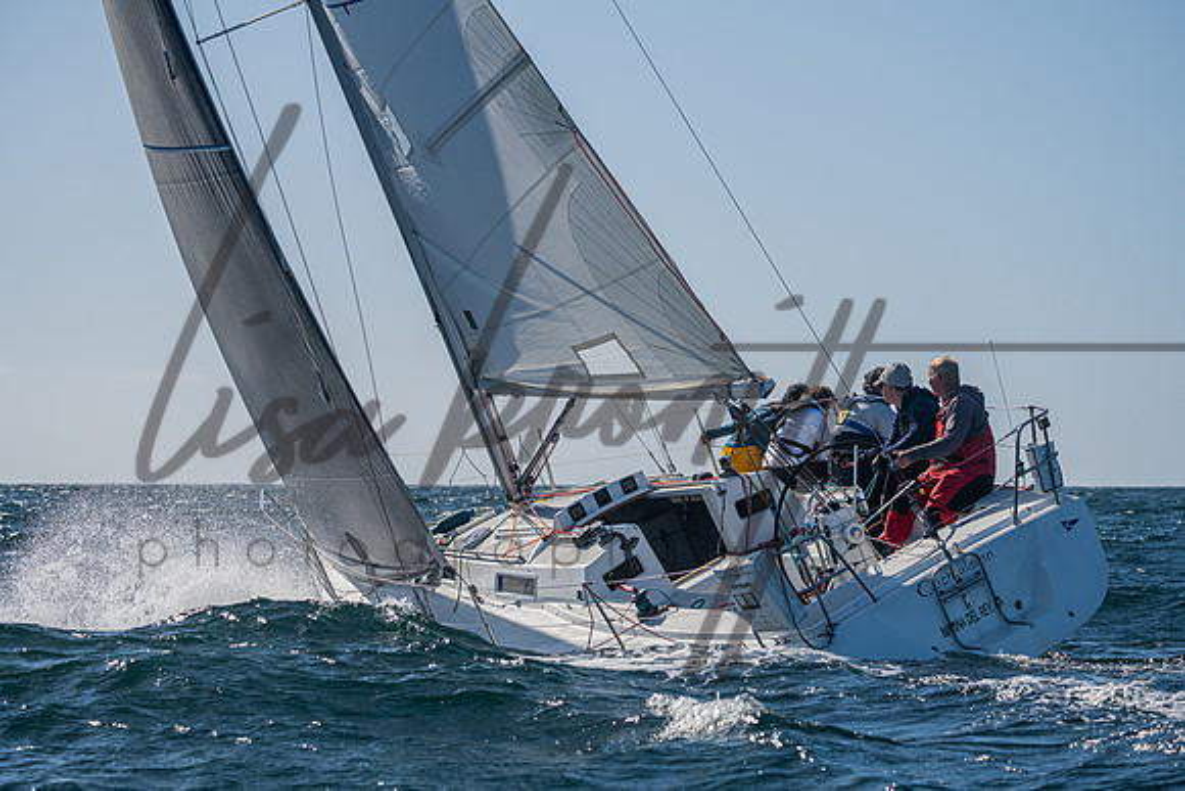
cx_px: 592
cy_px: 396
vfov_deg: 9.6
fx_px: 4726
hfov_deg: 14.3
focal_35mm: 144
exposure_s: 1/4000
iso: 400
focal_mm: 140
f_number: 6.3
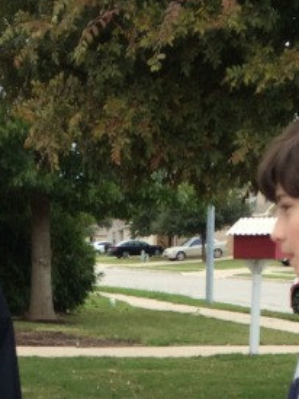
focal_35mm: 90
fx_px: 1037
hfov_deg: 16.4
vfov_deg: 19.6
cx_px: 131
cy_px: 559
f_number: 2.2
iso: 32
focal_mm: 4.15
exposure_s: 1/387
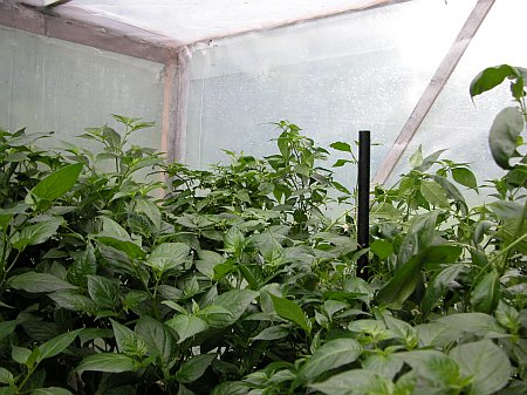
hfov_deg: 52.7
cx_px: 264
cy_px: 198
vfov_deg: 40.7
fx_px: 533
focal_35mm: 35
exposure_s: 1/58.1
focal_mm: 8.9
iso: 100
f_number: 2.8
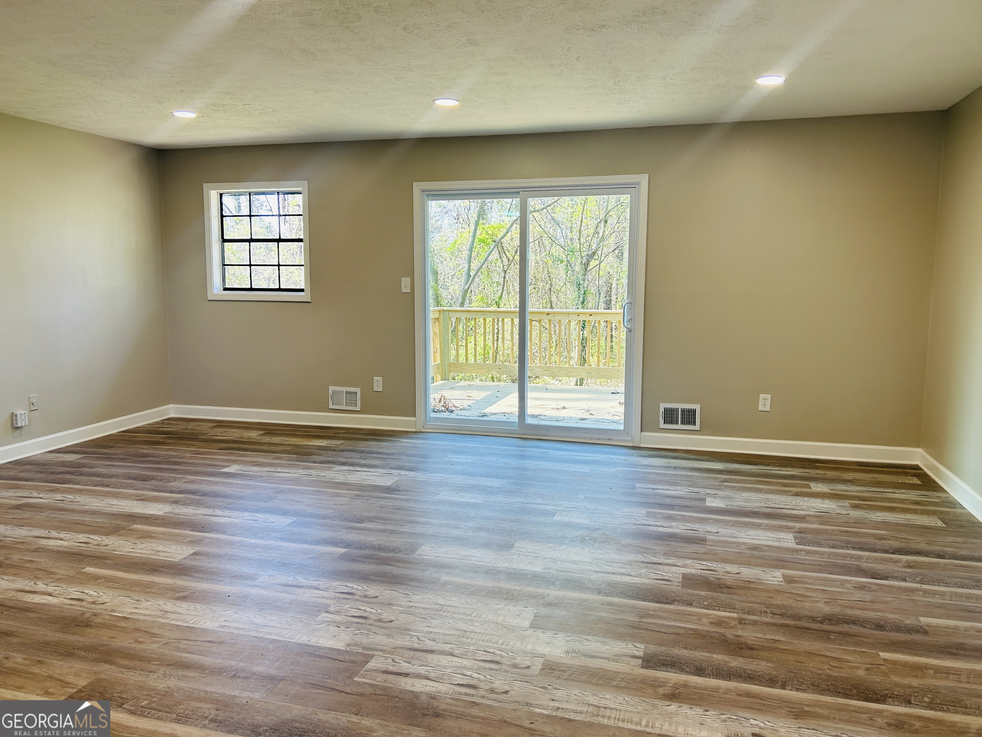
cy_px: 368
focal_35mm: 26
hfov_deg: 67.3
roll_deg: -0.8
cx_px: 491
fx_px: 738
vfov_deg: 53.1
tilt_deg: -5.8
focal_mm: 5.7
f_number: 1.5
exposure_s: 1/120
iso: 40
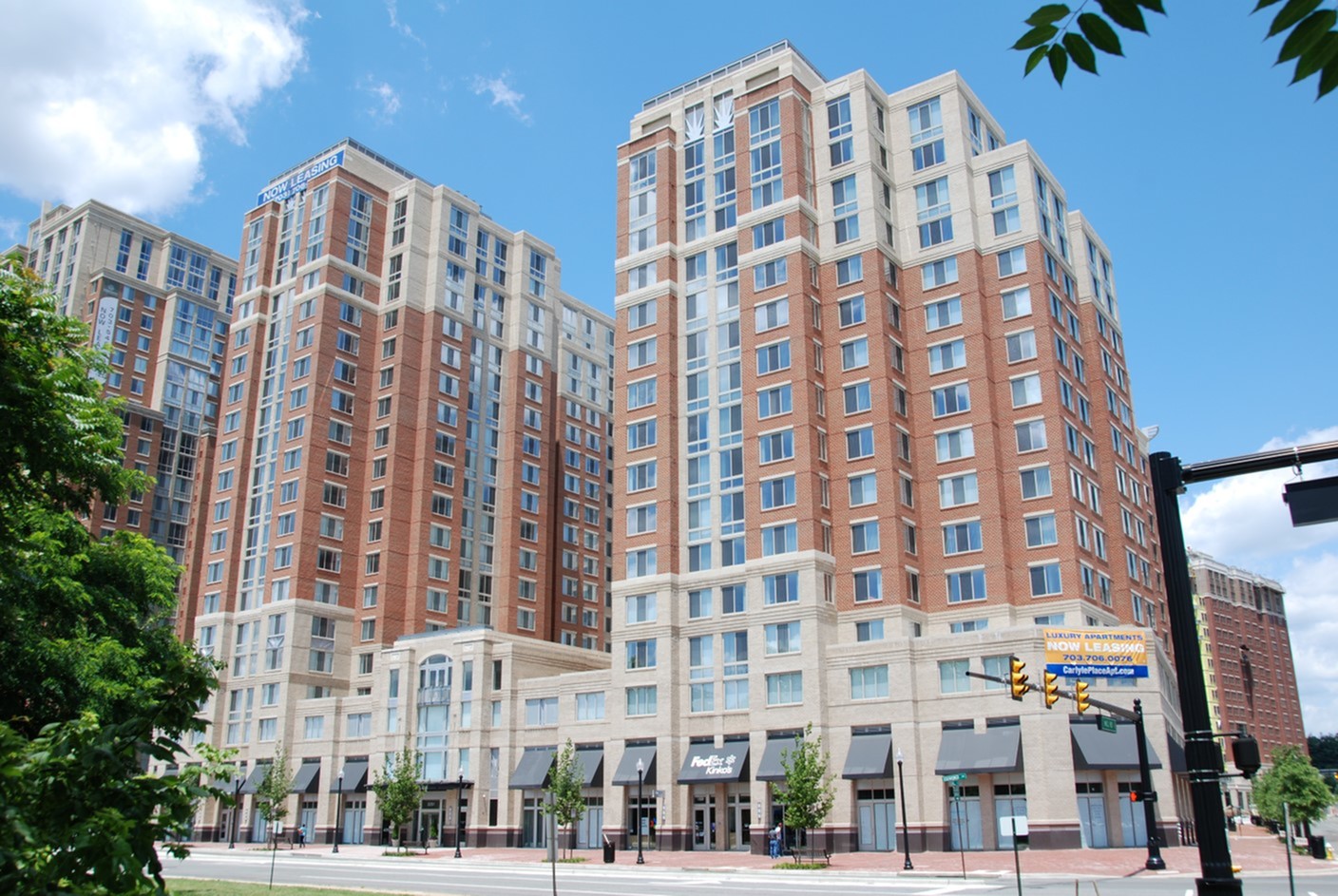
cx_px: 669
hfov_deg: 61.9
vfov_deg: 43.7
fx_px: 1116
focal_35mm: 30
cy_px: 448
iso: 100
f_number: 7.1
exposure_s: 1/200
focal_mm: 20
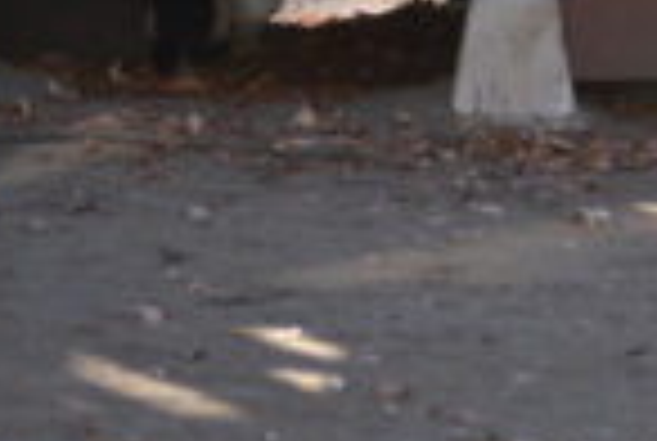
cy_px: -124
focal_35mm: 271
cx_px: 554
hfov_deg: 7.6
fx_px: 4956
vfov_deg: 5.1
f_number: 4.2
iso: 125
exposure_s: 1/125
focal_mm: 66
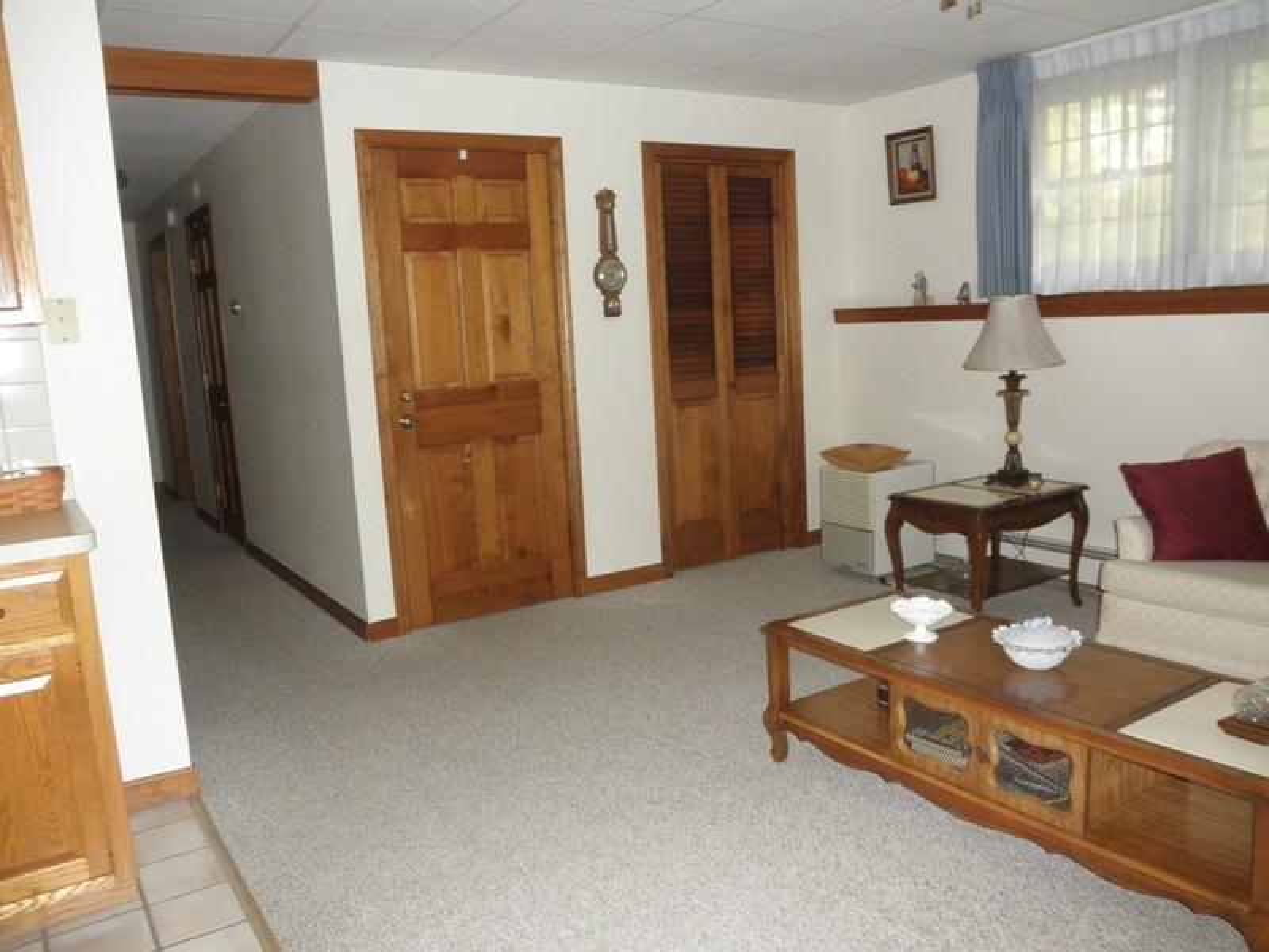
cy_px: 476
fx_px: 1026
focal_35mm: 28
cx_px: 634
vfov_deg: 49.7
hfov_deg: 63.4
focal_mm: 5
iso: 320
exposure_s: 1/30
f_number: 3
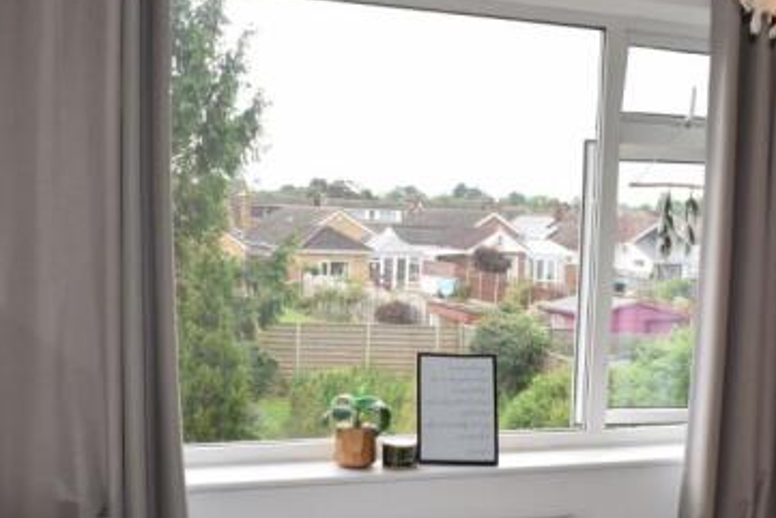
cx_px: 446
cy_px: 302
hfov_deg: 40.2
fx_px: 1057
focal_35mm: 49
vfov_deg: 27.5
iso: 280
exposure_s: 1/125
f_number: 5.6
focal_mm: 18
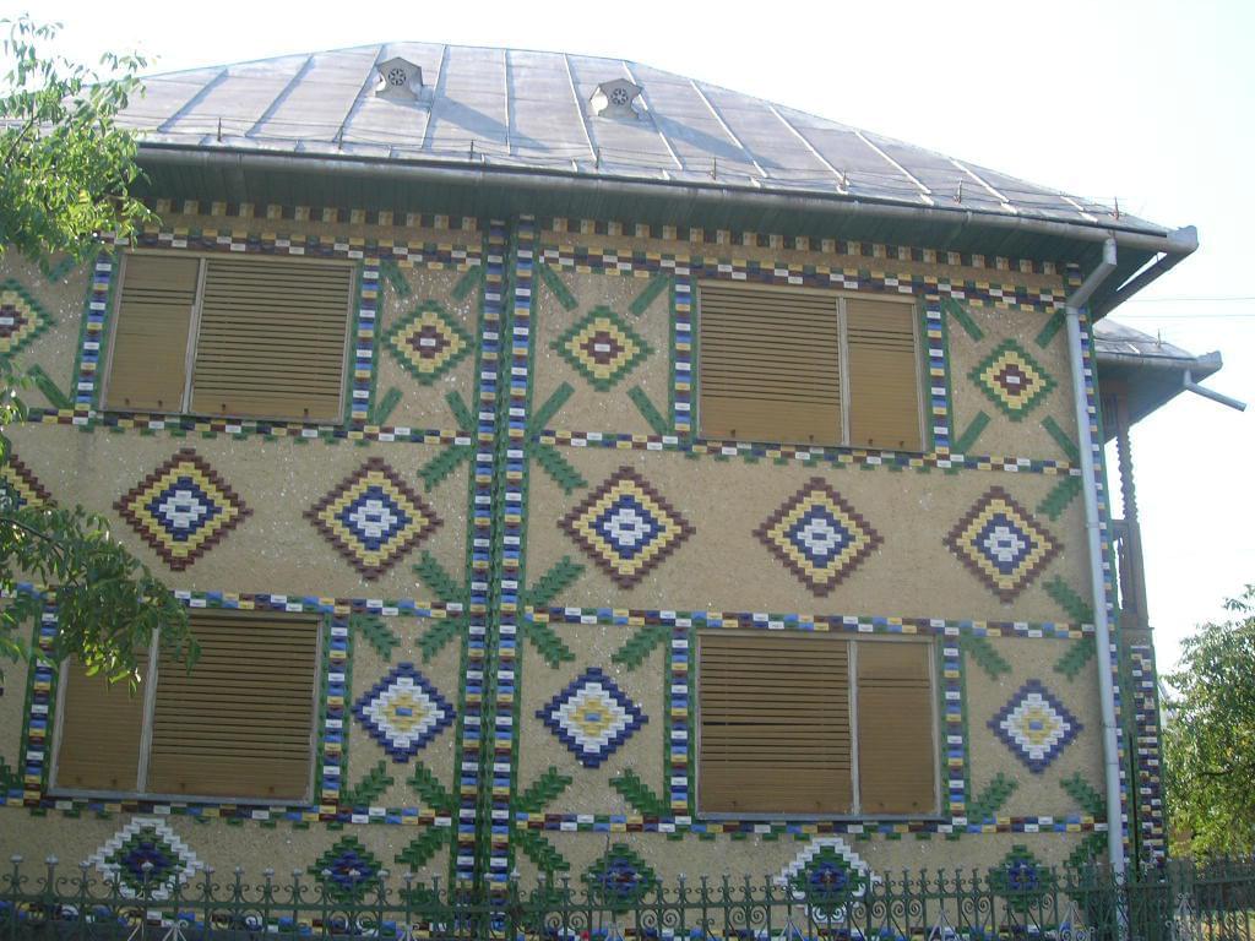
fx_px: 1378
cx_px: 628
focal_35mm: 38
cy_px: 470
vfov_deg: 37.7
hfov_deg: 49.0
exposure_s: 1/177
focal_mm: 7.8
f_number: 4.8
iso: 64
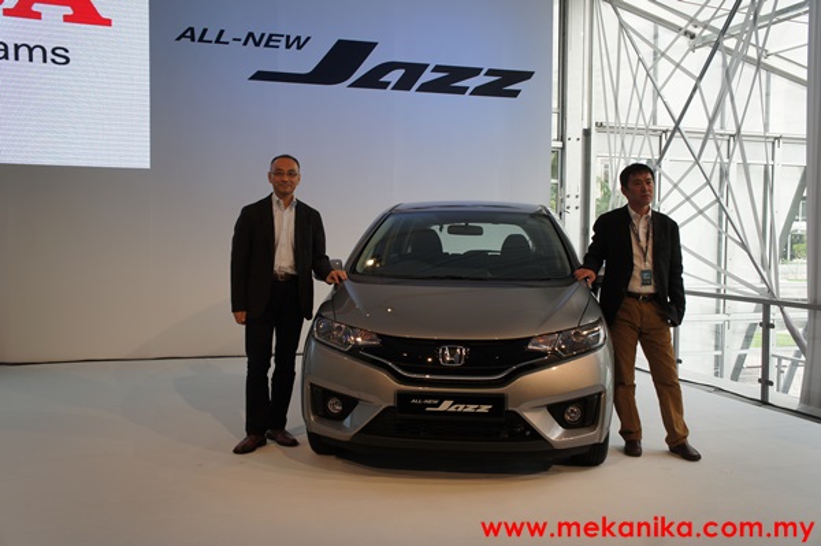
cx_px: 410
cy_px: 273
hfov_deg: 51.3
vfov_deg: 35.4
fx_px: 854
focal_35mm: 38
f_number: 5.6
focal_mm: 25
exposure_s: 1/80
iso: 200
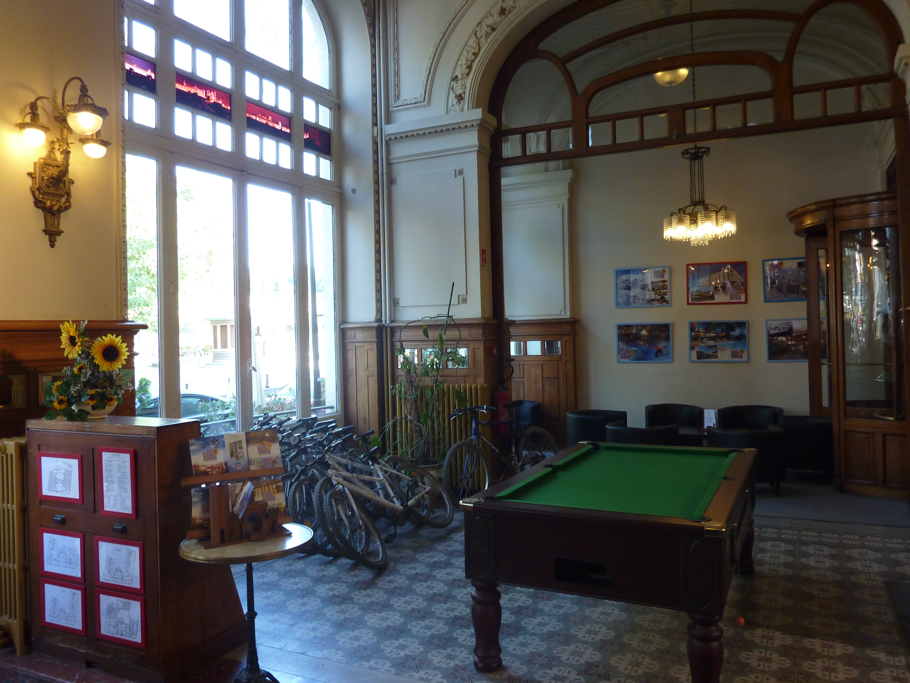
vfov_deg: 53.1
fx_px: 683
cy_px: 332
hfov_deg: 67.3
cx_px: 440
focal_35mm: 26
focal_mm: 4.1
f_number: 3.3
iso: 160
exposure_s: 1/30
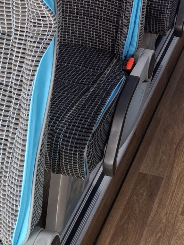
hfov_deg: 18.5
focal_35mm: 77
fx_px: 546
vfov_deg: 23.2
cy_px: -51
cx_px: 199
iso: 160
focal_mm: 5.54
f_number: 1.8
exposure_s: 1/100
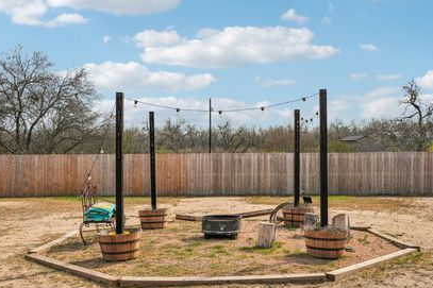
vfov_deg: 31.1
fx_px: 517
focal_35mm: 43
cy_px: 160
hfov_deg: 45.4
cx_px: 221
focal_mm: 35
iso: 200
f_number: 8
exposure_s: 1/1000
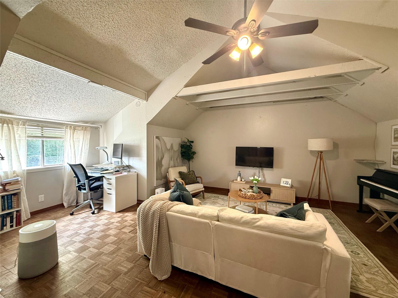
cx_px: 199
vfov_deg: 85.7
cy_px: 149
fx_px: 161
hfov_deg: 102.1
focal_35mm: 14
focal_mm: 2.22
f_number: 2.2
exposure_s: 1/60
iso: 250
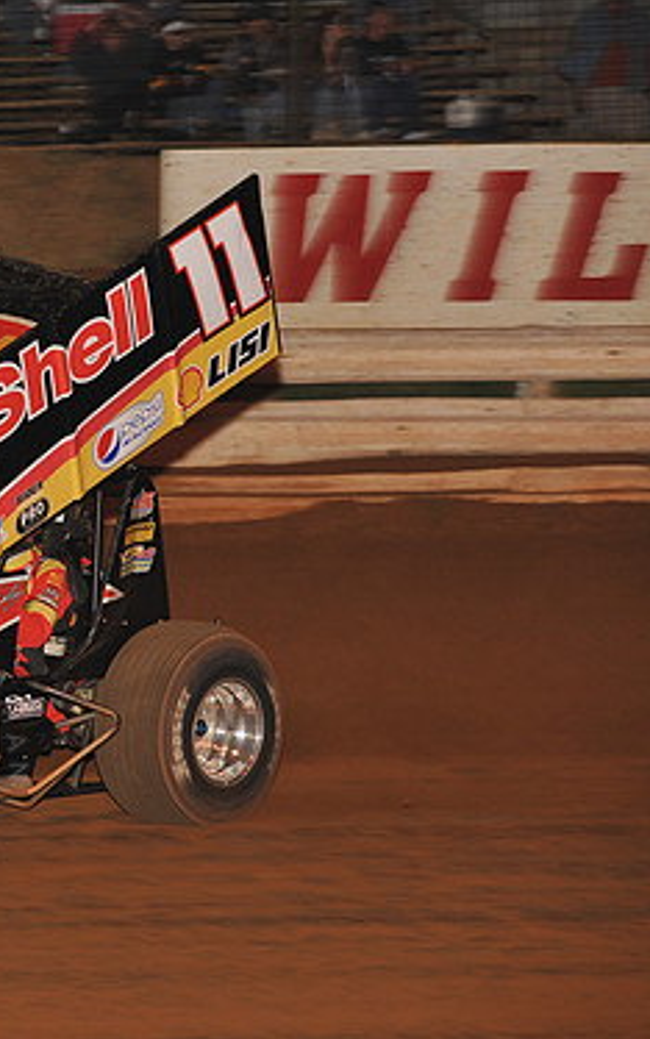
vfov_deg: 9.8
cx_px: -142
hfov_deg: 6.1
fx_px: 6032
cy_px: 511
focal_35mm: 213
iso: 800
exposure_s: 1/250
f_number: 6.3
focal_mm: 135
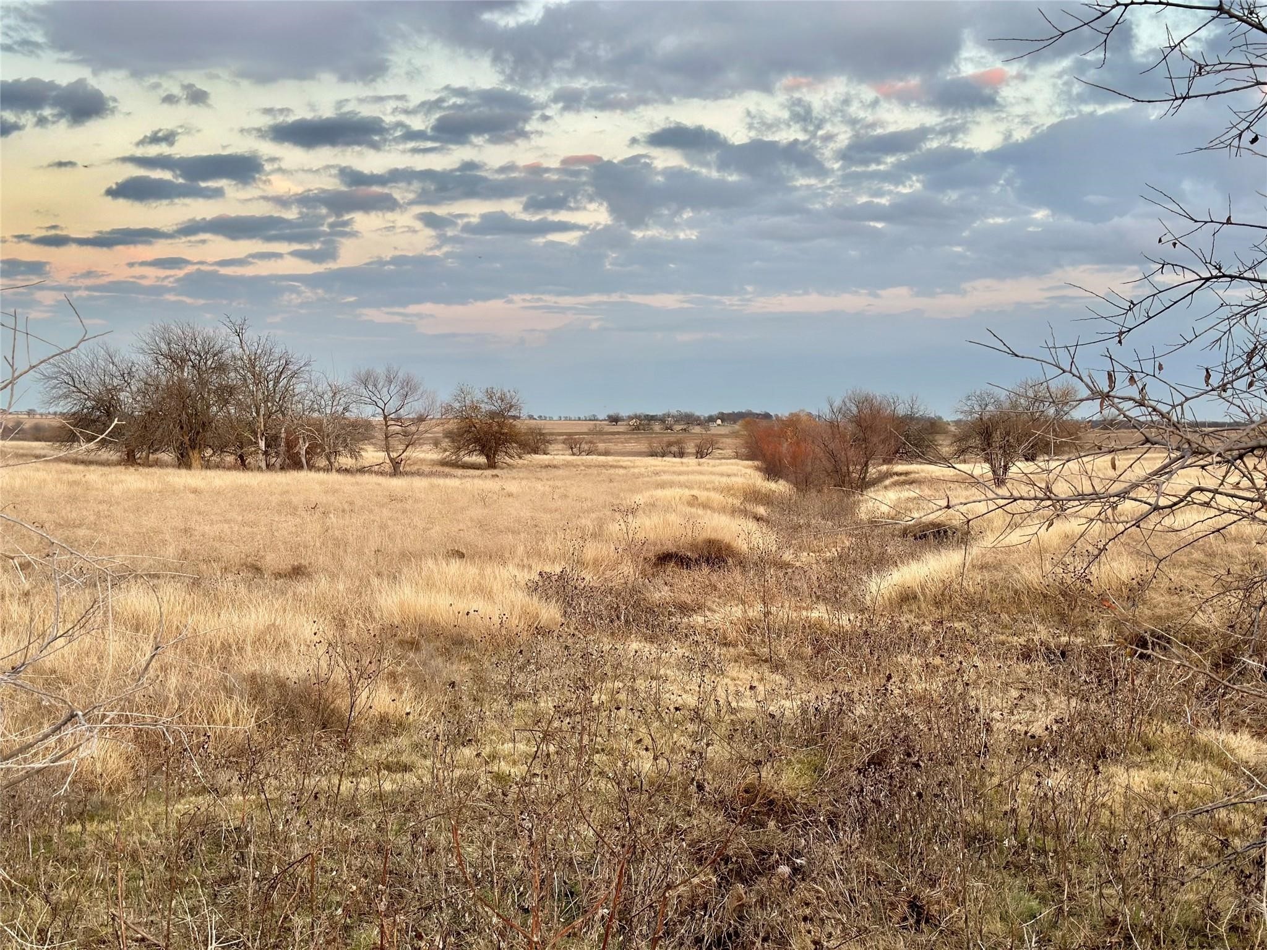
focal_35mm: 48
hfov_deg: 39.7
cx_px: 634
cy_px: 475
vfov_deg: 30.3
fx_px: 1757
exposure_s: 1/177
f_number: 1.78
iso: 64
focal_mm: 6.86
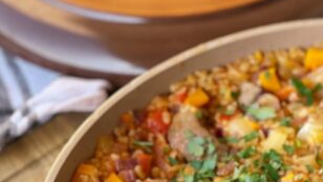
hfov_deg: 12.5
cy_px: 237
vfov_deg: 7.1
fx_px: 1455
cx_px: 326
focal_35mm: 170
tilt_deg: -50.1
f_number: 2.2
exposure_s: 1/121
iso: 25
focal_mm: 7.5
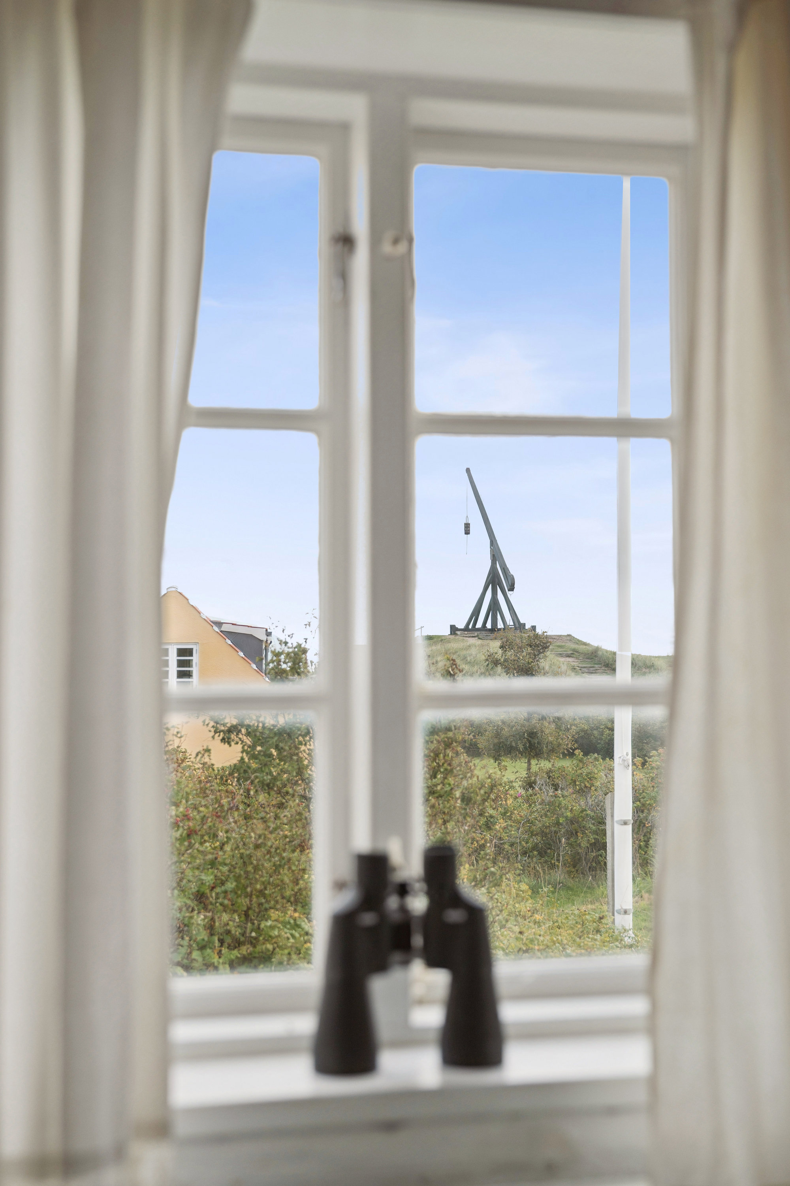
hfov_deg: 29.2
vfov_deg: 42.7
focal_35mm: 46
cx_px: 395
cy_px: 593
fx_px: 1514
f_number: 4.5
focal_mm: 46
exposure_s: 1/500
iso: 200
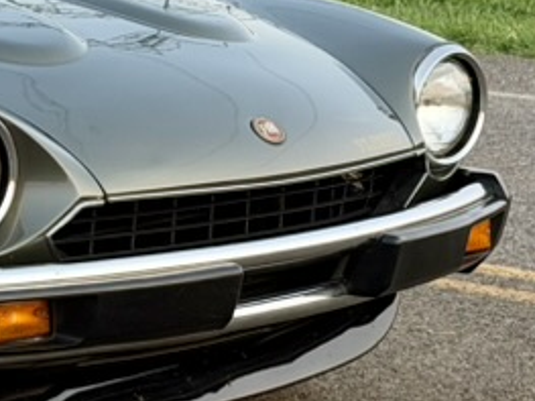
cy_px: 175
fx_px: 2889
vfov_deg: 7.9
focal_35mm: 187
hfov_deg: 10.2
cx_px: -277
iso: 64
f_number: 1.78
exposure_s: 1/169
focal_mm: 6.76
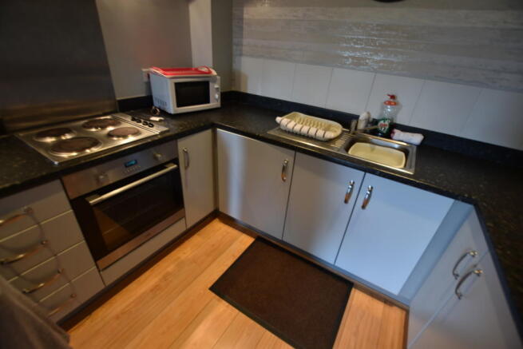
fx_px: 218
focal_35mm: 15
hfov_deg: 100.4
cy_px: 174
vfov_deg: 77.4
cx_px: 262
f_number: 3.5
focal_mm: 10
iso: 100
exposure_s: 1/13
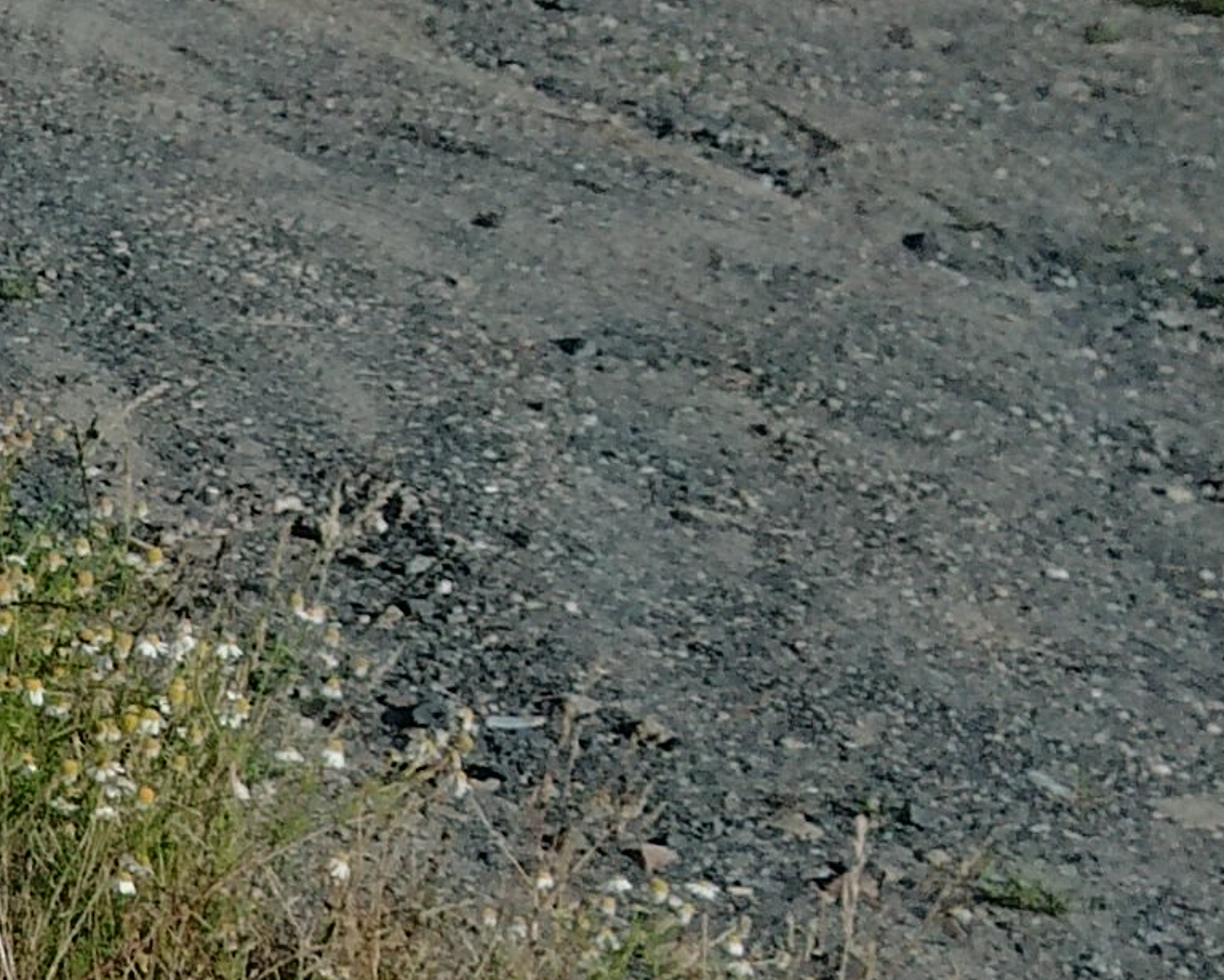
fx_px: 4999
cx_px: -1043
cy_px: 1167
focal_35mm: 138
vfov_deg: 11.0
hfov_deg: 12.6
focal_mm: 3
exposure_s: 1/1692
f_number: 2
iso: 100
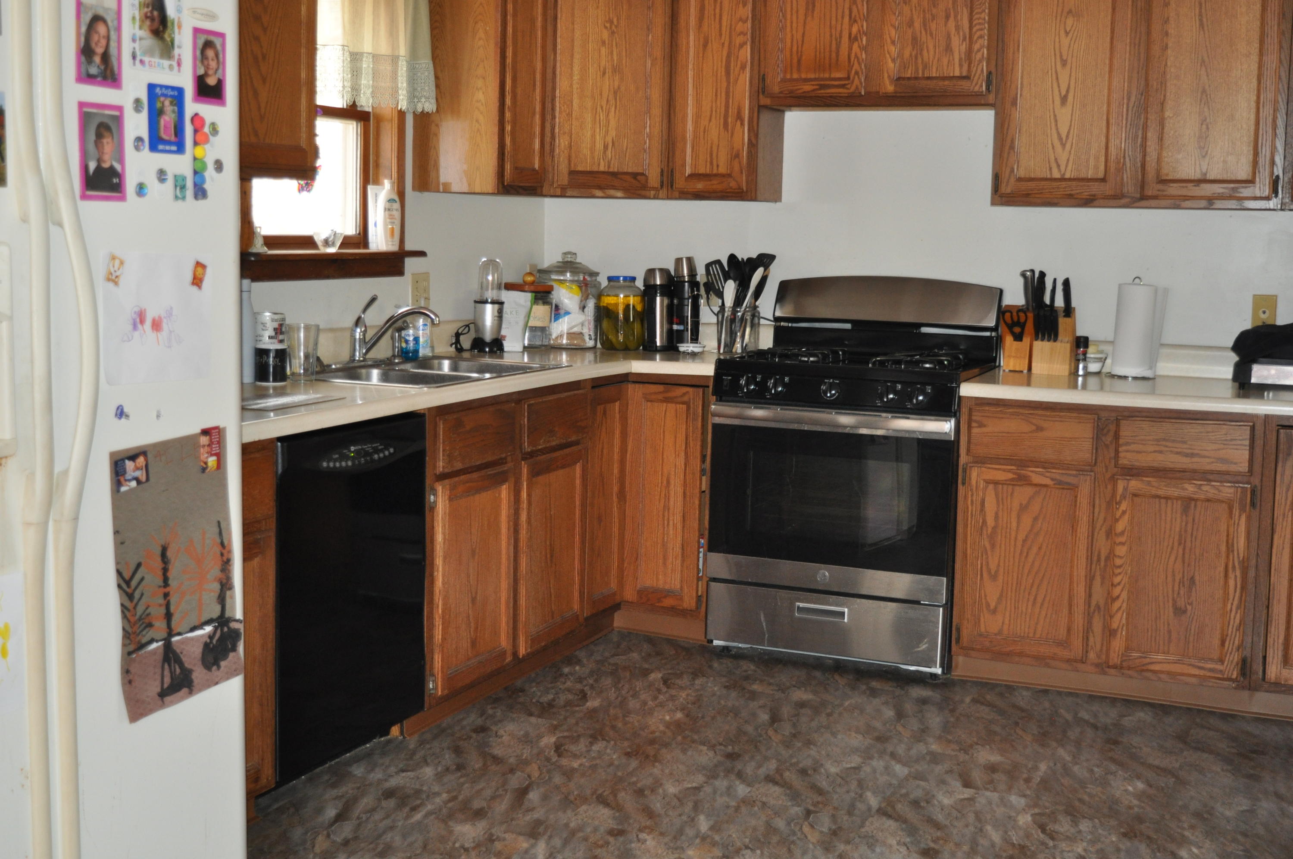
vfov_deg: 29.8
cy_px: 430
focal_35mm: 45
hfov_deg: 43.7
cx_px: 646
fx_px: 1614
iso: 800
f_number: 4.2
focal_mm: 30
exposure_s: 1/60
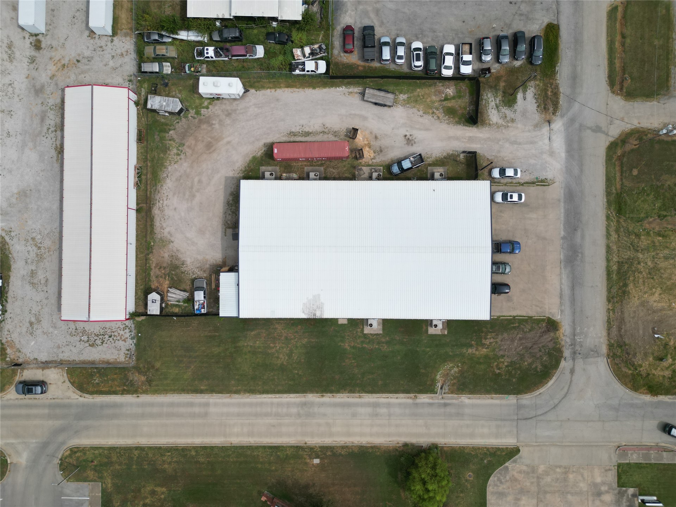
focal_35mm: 24
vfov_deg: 56.8
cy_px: 254
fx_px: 469
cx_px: 338
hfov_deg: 71.6
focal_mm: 6.72
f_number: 1.7
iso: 200
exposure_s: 1/5000
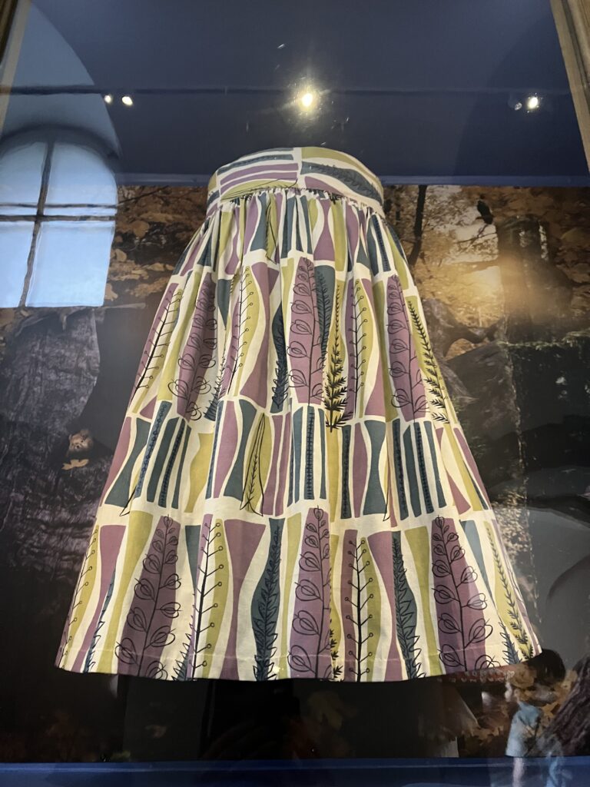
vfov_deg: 63.4
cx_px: 295
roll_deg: -0.2
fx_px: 636
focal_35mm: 28
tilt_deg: +22.9
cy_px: 394
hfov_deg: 49.7
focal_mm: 3.99
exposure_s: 1/30
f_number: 1.8
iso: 640
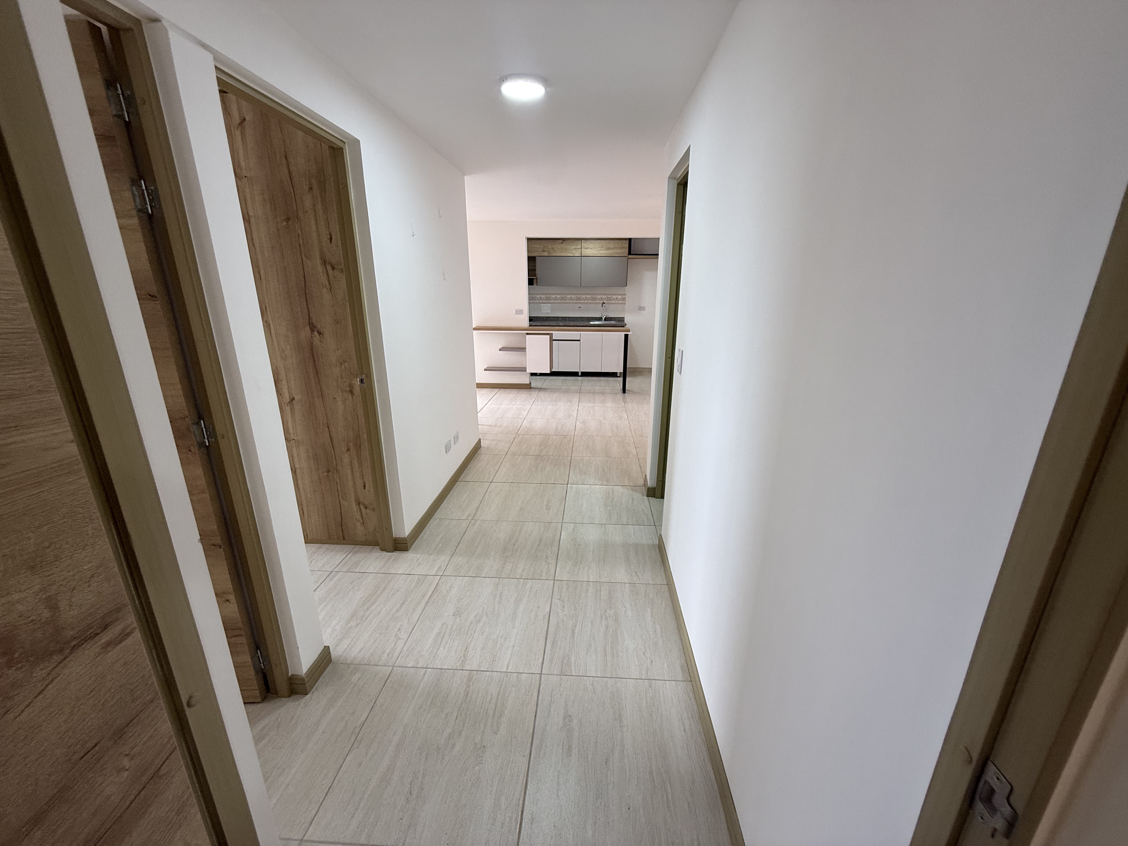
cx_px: 564
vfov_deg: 85.7
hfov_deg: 102.1
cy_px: 423
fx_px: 456
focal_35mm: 14
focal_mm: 2.22
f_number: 2.2
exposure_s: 1/99
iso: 100
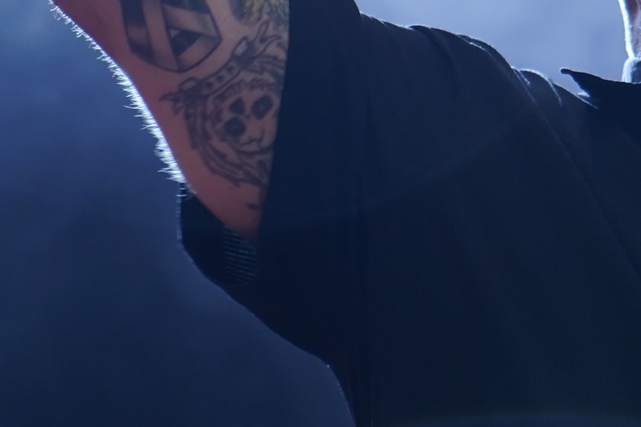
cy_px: -232
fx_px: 6872
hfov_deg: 5.3
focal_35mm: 386
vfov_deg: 3.5
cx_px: 971
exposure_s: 1/125
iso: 800
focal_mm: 105
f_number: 4
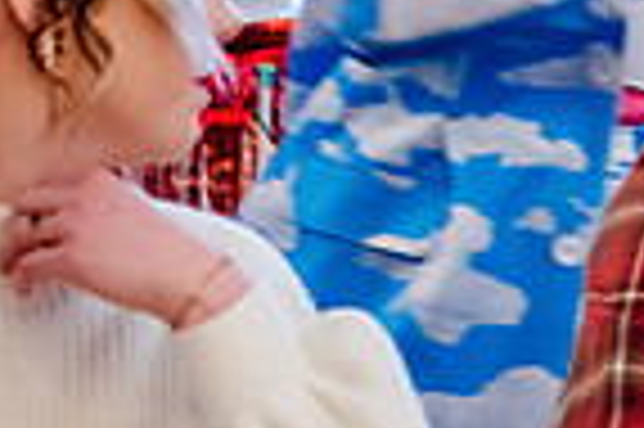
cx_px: 1116
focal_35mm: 413
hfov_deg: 4.9
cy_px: -392
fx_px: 7380
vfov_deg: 3.3
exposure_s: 1/80
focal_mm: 70
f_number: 2.8
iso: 6400
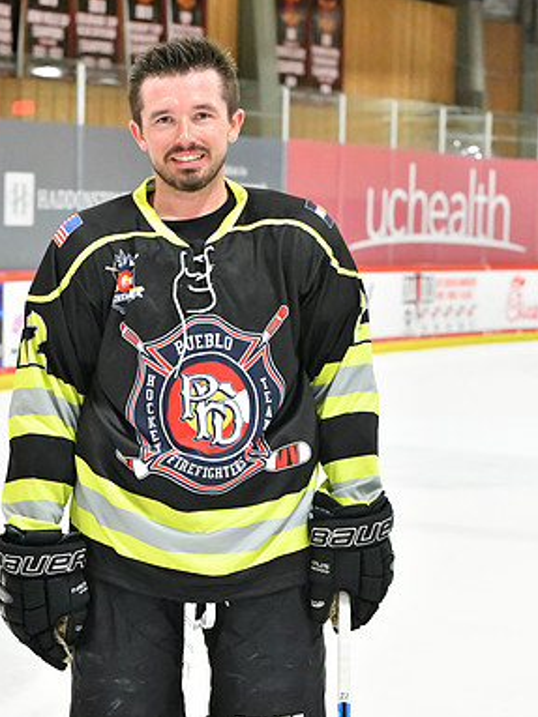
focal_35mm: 102
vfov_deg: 19.2
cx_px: 181
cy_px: 479
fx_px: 2115
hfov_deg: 14.5
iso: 16000
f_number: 5
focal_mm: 70
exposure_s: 1/400
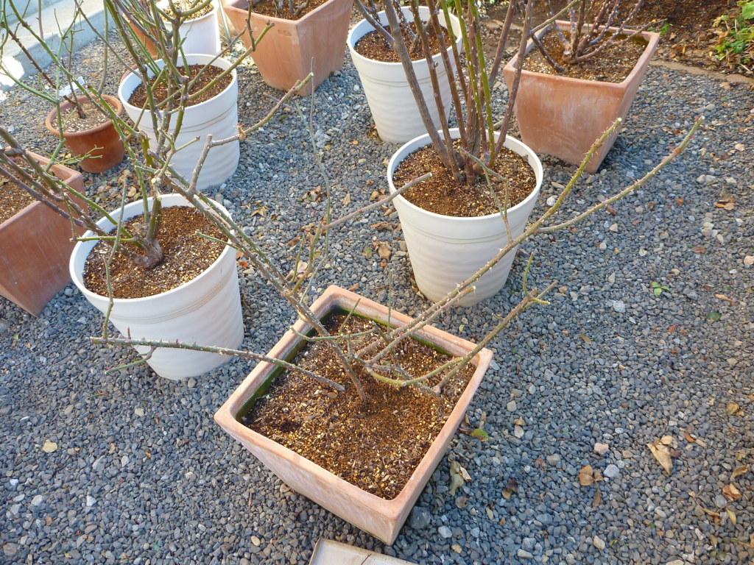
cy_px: 282
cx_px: 377
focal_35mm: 28
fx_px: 610
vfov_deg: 49.7
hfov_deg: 63.4
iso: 80
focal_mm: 4.9
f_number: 3.3
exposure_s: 1/30
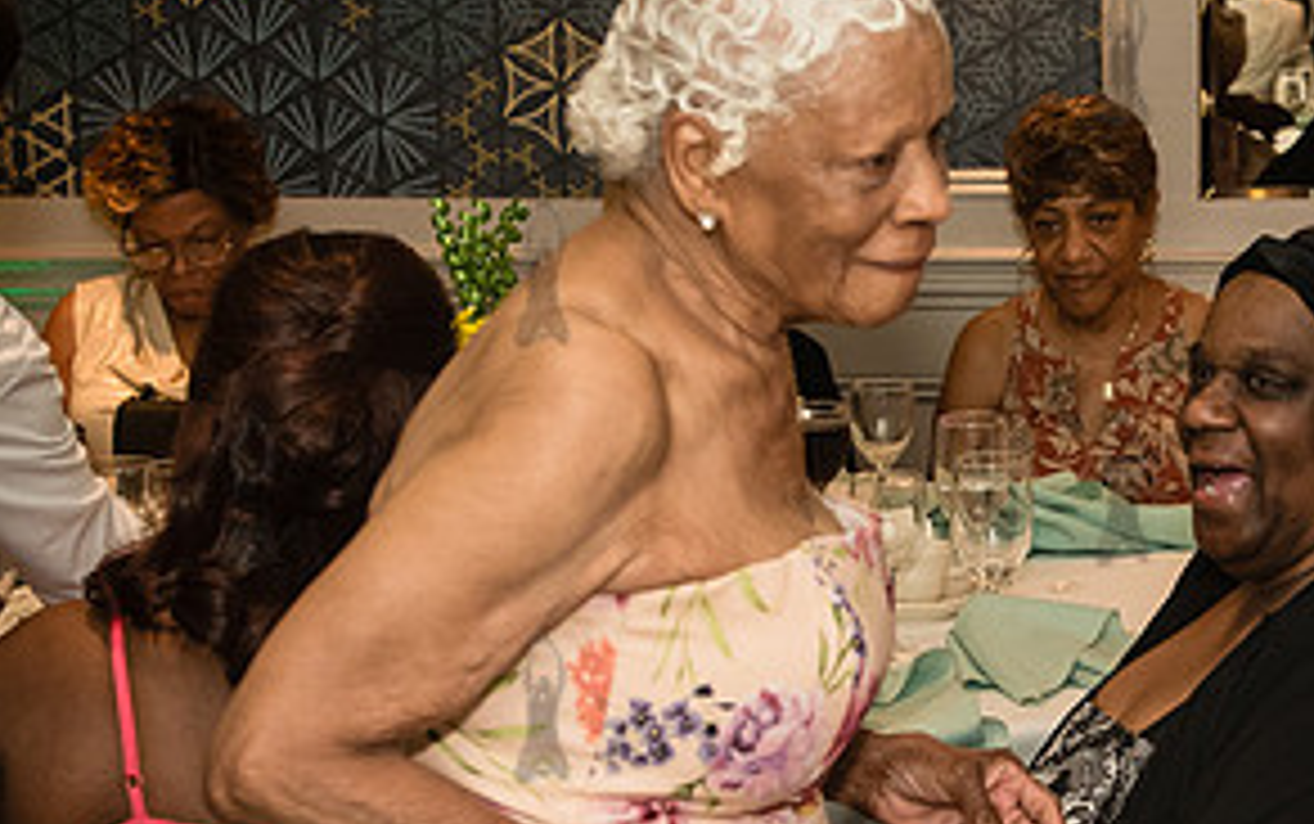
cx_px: 1149
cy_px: 588
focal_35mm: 104
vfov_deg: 12.6
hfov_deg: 19.7
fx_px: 3727
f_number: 3.5
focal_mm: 34
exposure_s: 1/160
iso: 1600
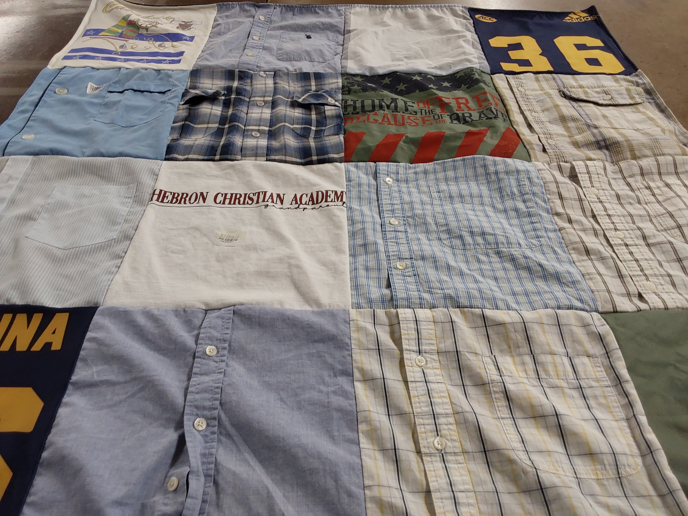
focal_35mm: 28
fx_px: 557
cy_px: 258
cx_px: 344
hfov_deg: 63.4
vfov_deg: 49.7
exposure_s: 1/60
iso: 80
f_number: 1.9
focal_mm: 2.91
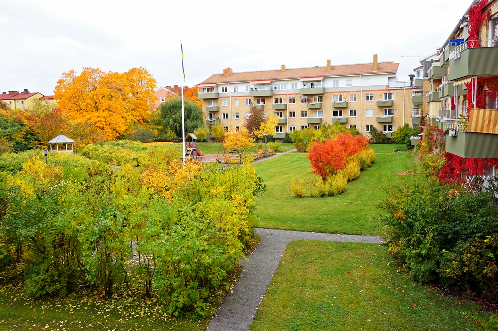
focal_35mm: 30
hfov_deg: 62.0
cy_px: 166
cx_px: 249
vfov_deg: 43.5
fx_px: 414
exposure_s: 1/60
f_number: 4
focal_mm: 20
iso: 125
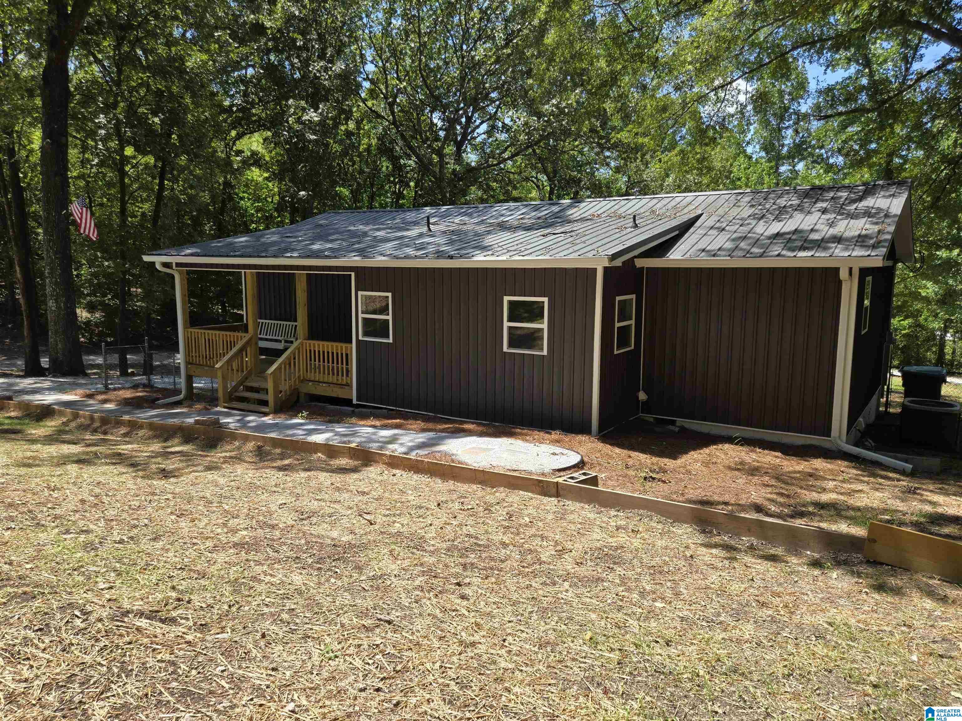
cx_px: 481
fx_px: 639
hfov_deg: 73.9
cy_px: 360
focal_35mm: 23
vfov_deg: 58.9
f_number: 1.8
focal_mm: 5.4
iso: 25
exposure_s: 1/833
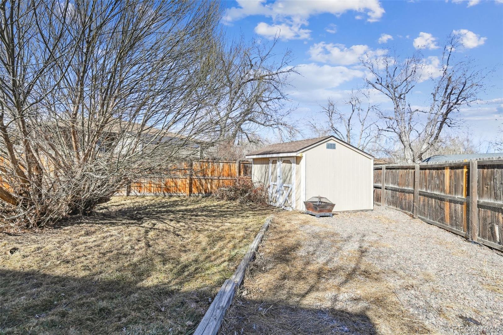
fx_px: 230
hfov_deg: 95.0
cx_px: 252
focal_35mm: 16
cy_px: 168
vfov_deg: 72.0
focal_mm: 16.5
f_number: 5.6
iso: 400
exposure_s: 1/2500
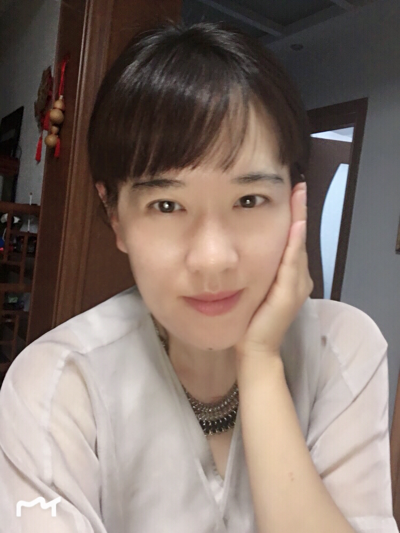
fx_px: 478
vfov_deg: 58.4
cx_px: 200
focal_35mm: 31
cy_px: 266
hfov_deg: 45.4
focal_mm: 2.65
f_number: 2.2
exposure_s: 1/17
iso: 160
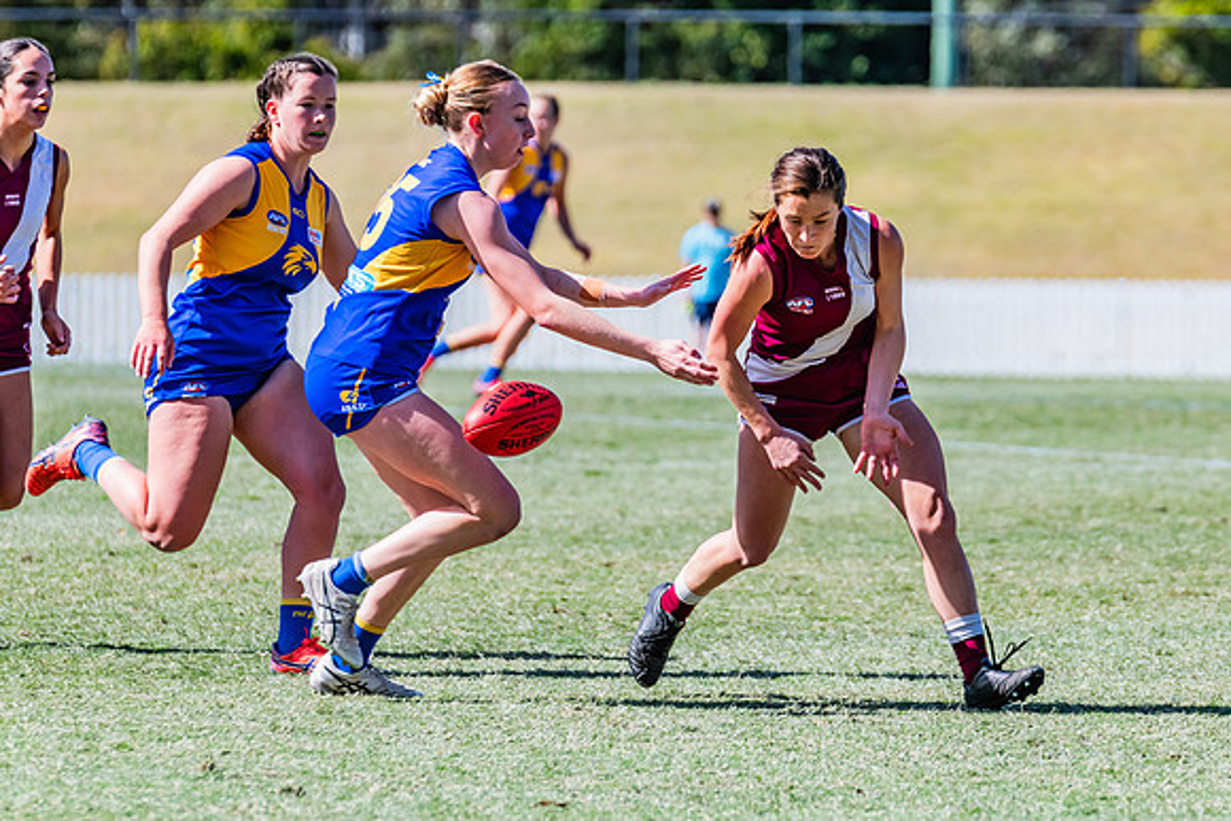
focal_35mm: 400
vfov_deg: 3.4
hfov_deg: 5.2
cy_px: 455
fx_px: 13677
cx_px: 684
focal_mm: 360
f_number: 8
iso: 800
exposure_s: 1/1600
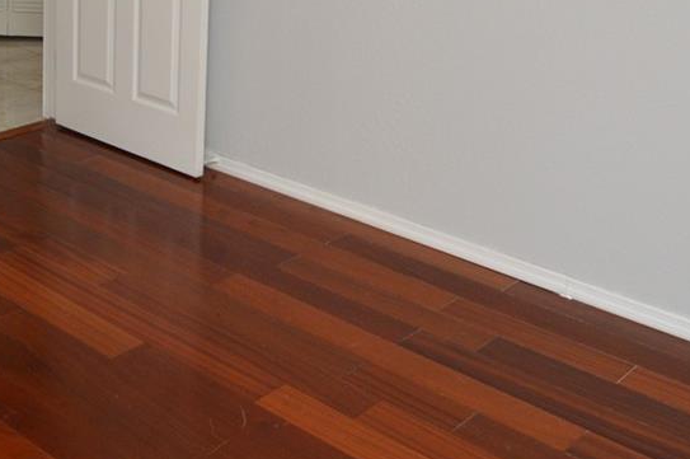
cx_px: 27
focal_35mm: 53
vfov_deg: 24.3
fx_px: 1015
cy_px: -7
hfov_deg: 34.7
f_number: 4
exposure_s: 1/60
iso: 560
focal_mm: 12
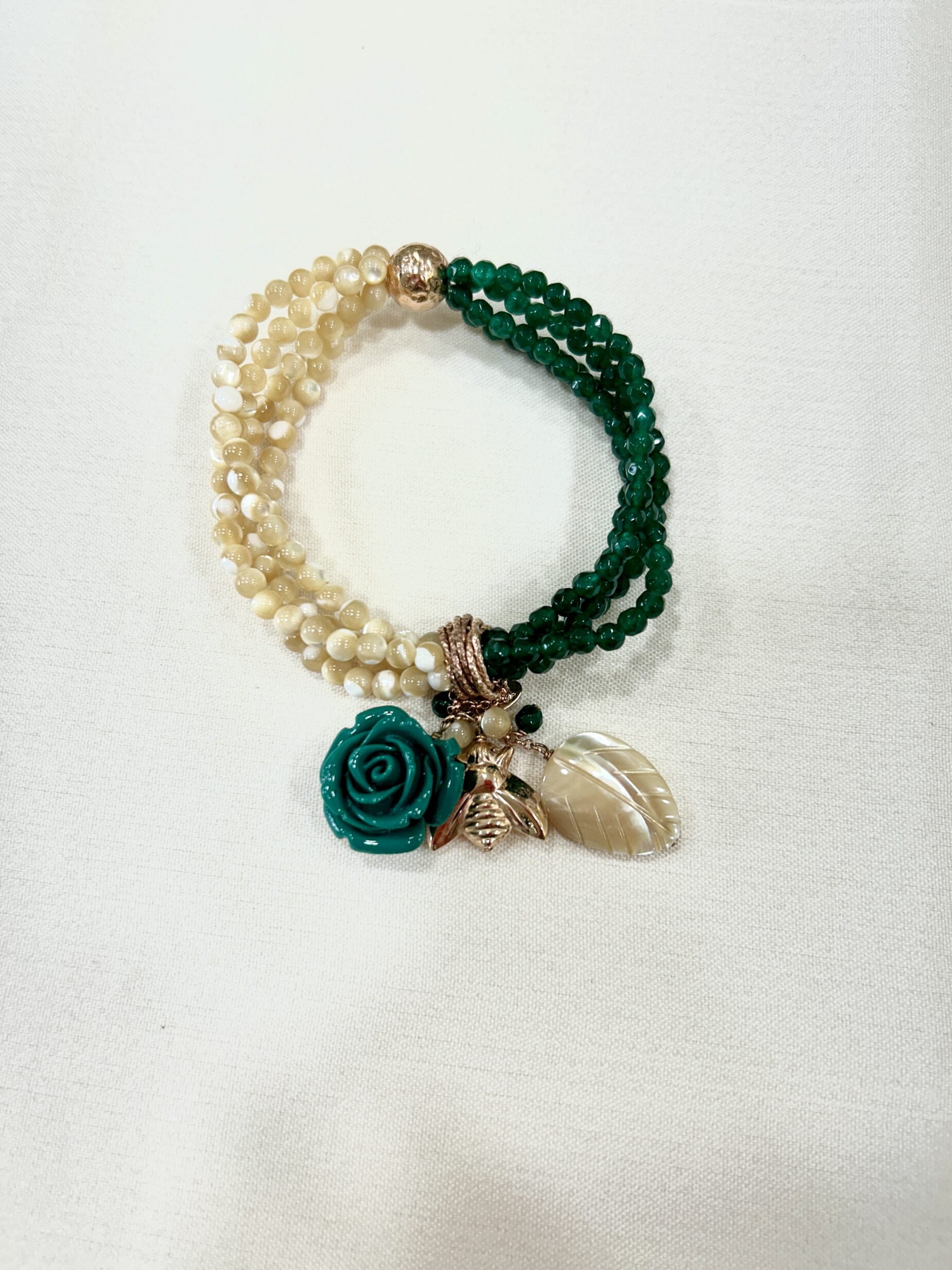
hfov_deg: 51.4
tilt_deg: -74.6
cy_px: 634
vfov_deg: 65.3
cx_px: 486
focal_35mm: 27
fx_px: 990
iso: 40
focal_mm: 5.7
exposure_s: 1/236
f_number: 1.5
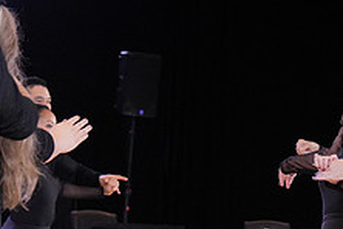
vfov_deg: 8.0
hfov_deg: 11.9
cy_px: 285
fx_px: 1620
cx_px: 394
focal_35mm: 170
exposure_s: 1/400
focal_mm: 65
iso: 1600
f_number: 4
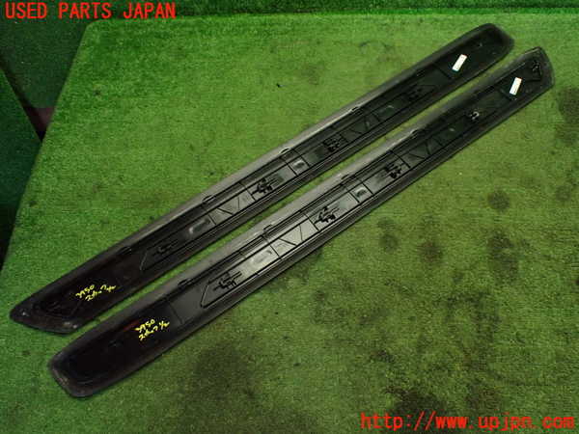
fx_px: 502
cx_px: 290
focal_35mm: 30
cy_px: 217
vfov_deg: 46.8
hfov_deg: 60.0
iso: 640
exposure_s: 1/125
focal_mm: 5.4
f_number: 2.3
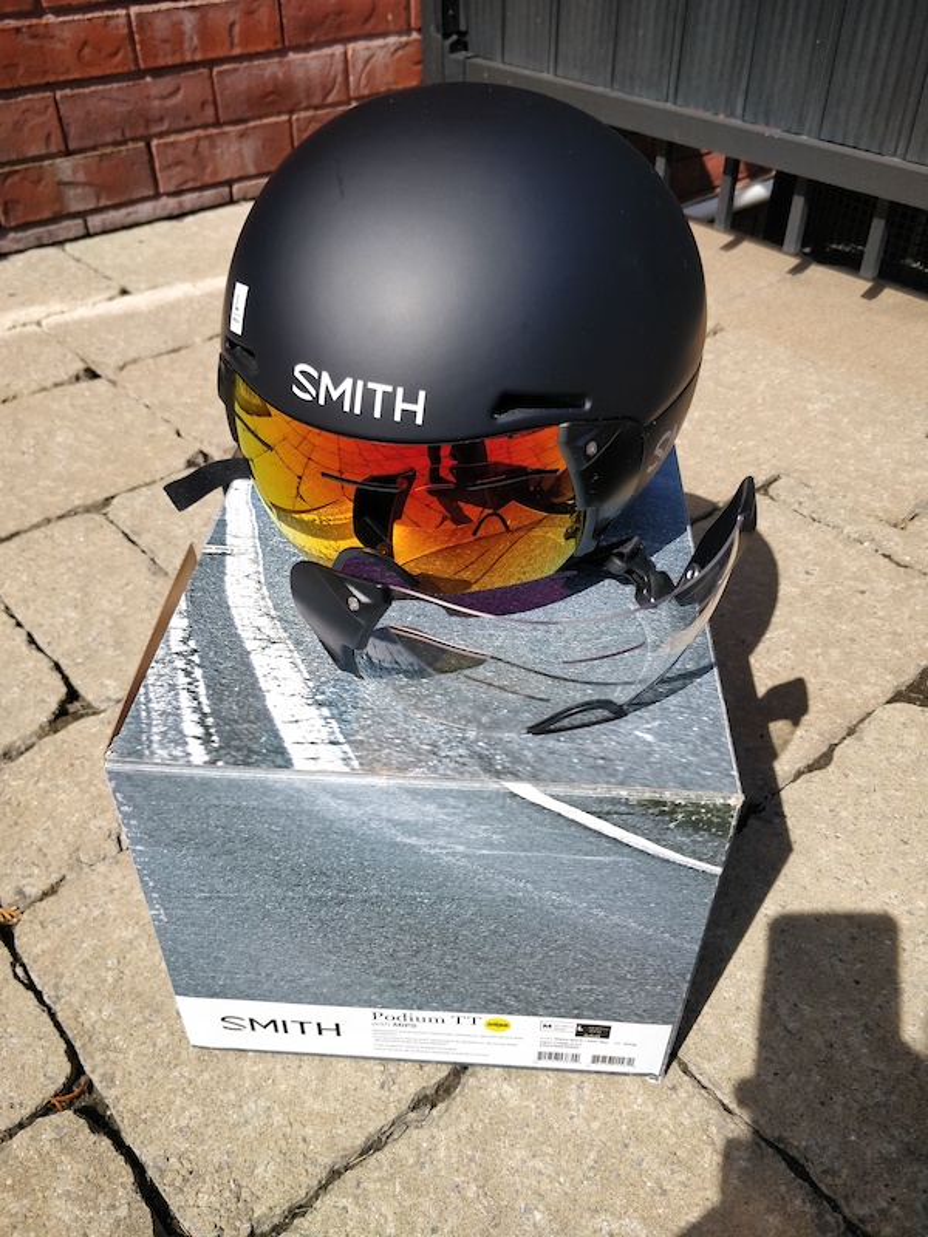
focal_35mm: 24
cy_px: 618
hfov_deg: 56.8
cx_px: 464
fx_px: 858
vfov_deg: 71.6
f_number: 1.7
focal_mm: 4.1
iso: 200
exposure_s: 1/2083
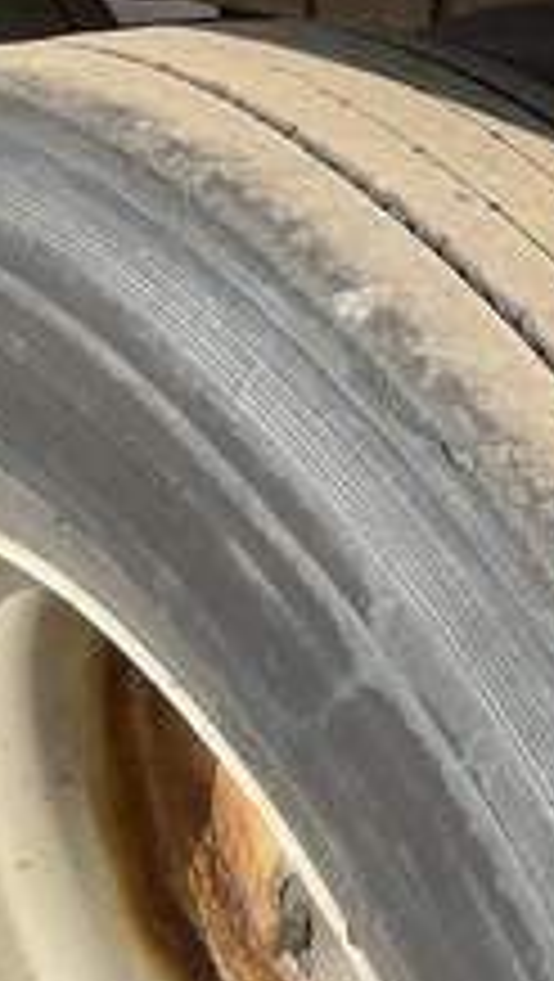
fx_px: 1511
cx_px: 874
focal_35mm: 58
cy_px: 468
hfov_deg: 18.1
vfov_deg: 36.0
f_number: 1.8
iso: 25
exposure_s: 1/642
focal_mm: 3
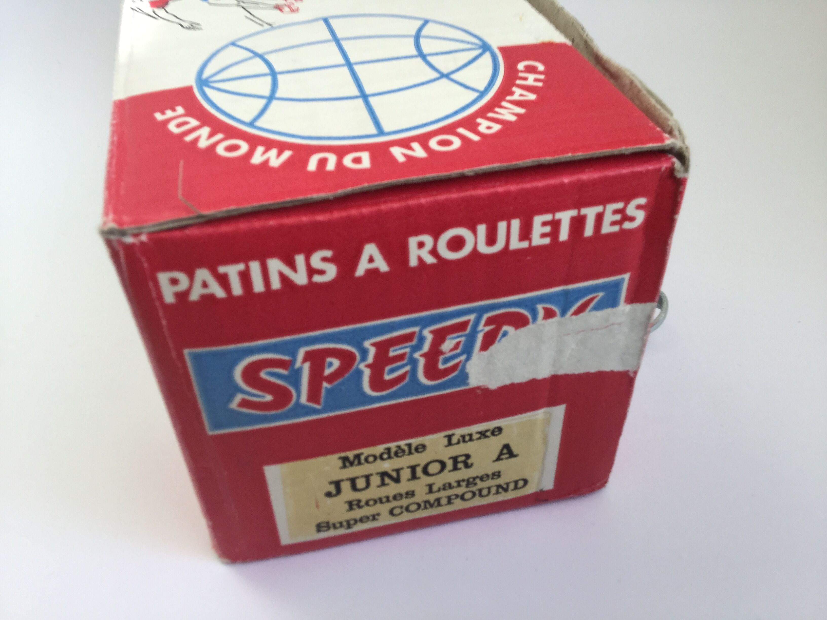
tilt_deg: -38.6
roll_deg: +2.0
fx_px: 741
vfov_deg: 45.4
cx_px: 414
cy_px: 310
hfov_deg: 58.4
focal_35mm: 31
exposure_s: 1/100
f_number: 2.4
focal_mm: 3.3
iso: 32
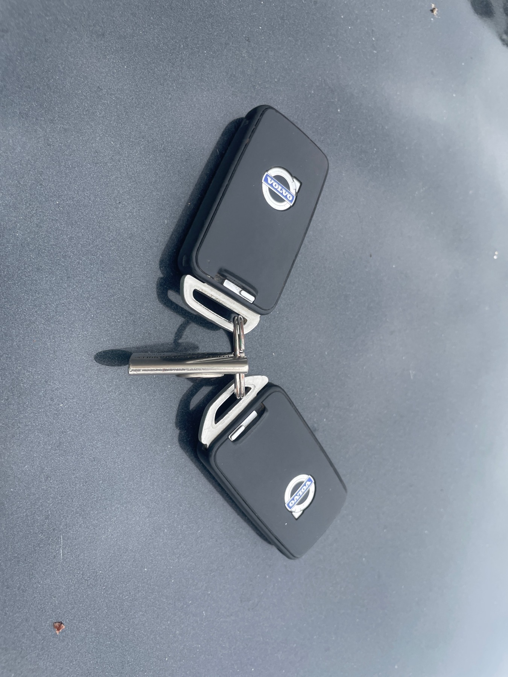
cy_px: 338
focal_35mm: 26
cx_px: 254
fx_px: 509
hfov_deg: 53.1
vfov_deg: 67.3
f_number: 1.6
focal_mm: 4.2
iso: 32
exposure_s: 1/1182
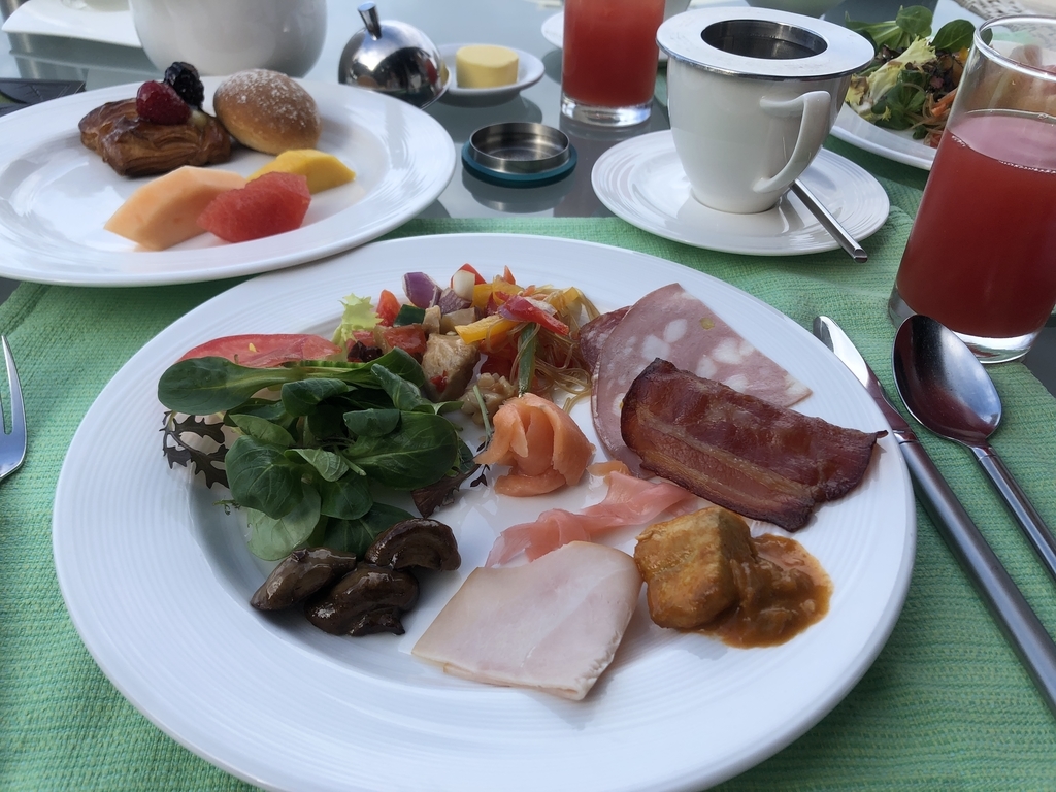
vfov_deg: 49.7
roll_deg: +1.0
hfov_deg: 63.4
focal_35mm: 28
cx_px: 528
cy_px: 396
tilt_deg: -39.8
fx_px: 854
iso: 20
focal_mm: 3.99
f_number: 1.8
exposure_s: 1/640
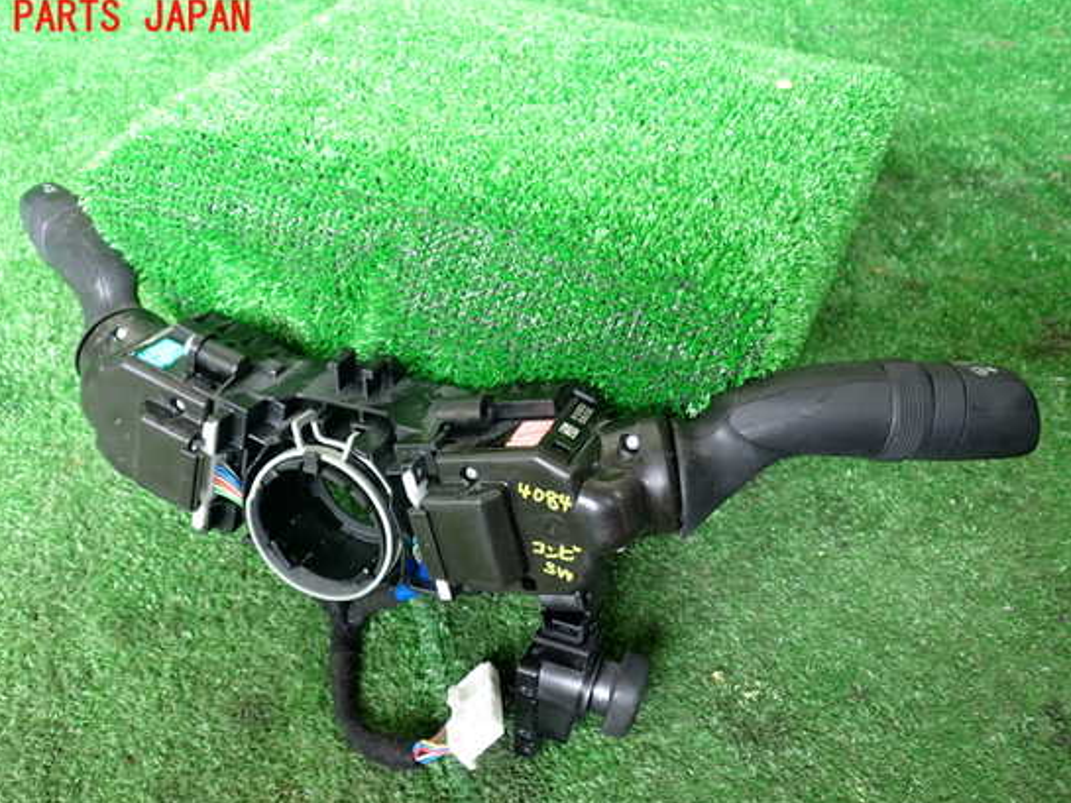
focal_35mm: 33
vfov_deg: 42.9
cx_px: 483
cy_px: 436
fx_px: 1021
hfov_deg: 55.2
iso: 200
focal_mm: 5.4
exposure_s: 1/40
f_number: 2.3
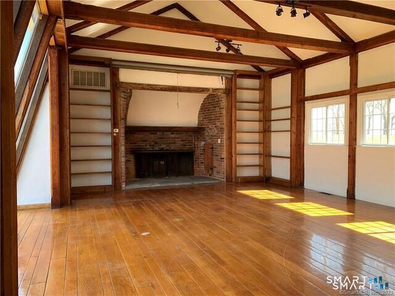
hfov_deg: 67.3
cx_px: 198
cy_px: 148
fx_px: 297
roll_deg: +0.8
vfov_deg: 53.1
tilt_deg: -3.8
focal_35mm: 26
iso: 80
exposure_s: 1/121
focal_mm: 4.25
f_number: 1.8
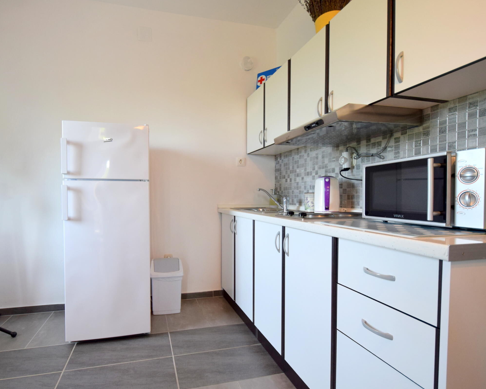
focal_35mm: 17
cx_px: 207
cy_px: 195
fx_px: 245
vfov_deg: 77.0
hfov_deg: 89.0
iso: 800
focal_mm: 10
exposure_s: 1/200
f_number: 3.5
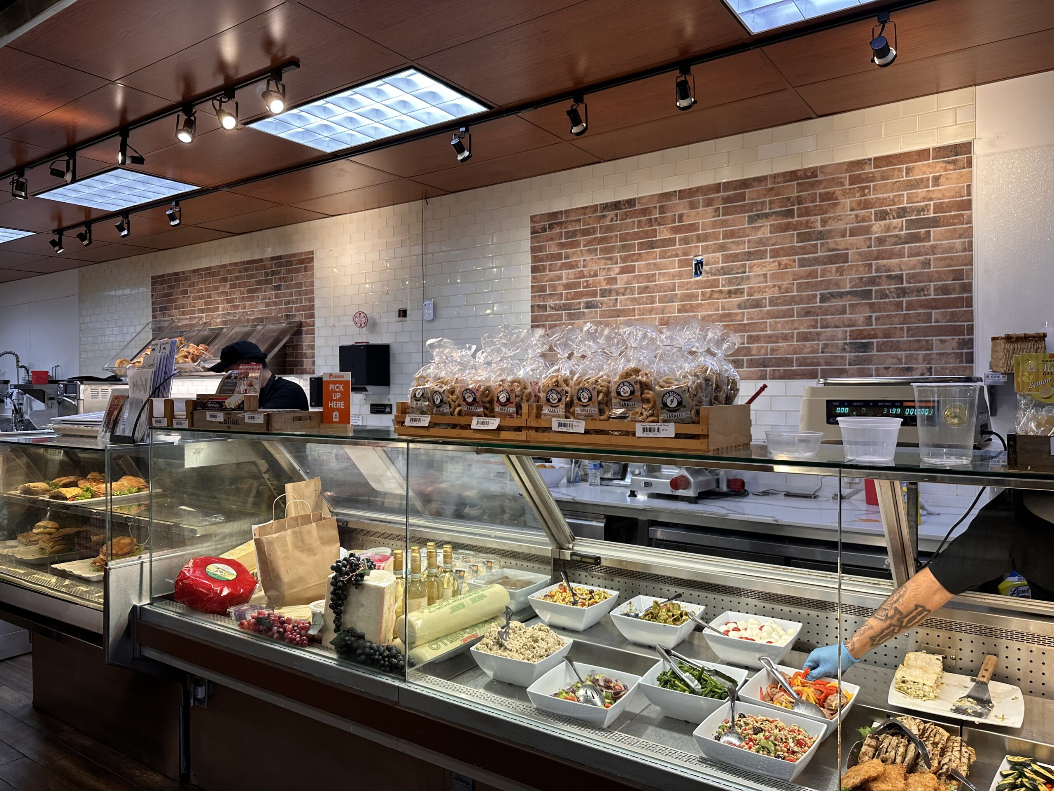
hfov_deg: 71.6
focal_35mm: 24
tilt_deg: -0.2
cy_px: 396
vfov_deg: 56.8
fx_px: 731
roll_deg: +0.2
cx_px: 527
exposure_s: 1/120
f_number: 1.78
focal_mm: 6.86
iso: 125
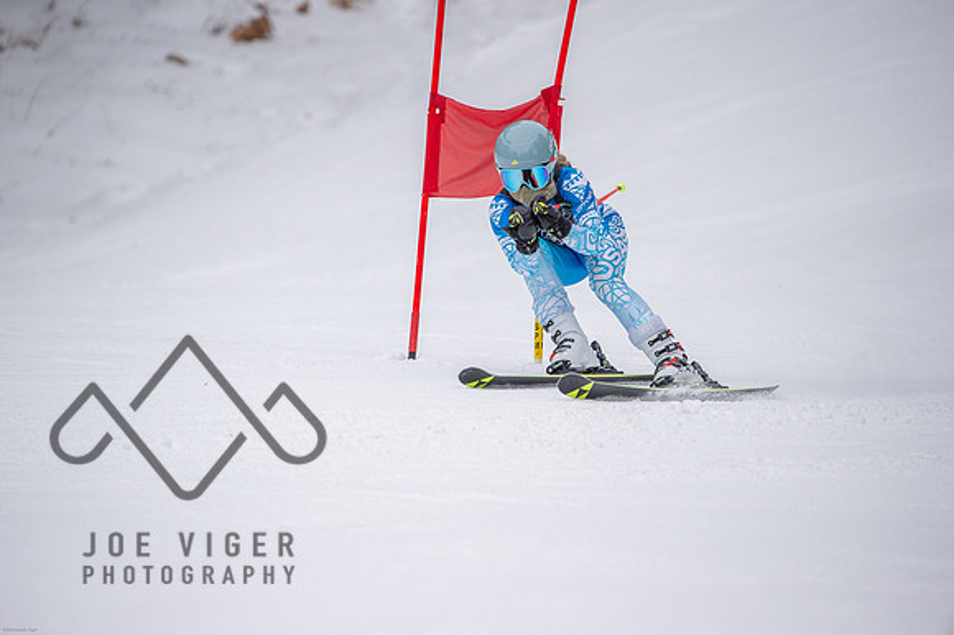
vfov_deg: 2.9
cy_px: 318
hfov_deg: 4.3
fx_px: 12712
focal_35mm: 480
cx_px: 477
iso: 2000
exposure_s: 1/4000
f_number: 6.3
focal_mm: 480
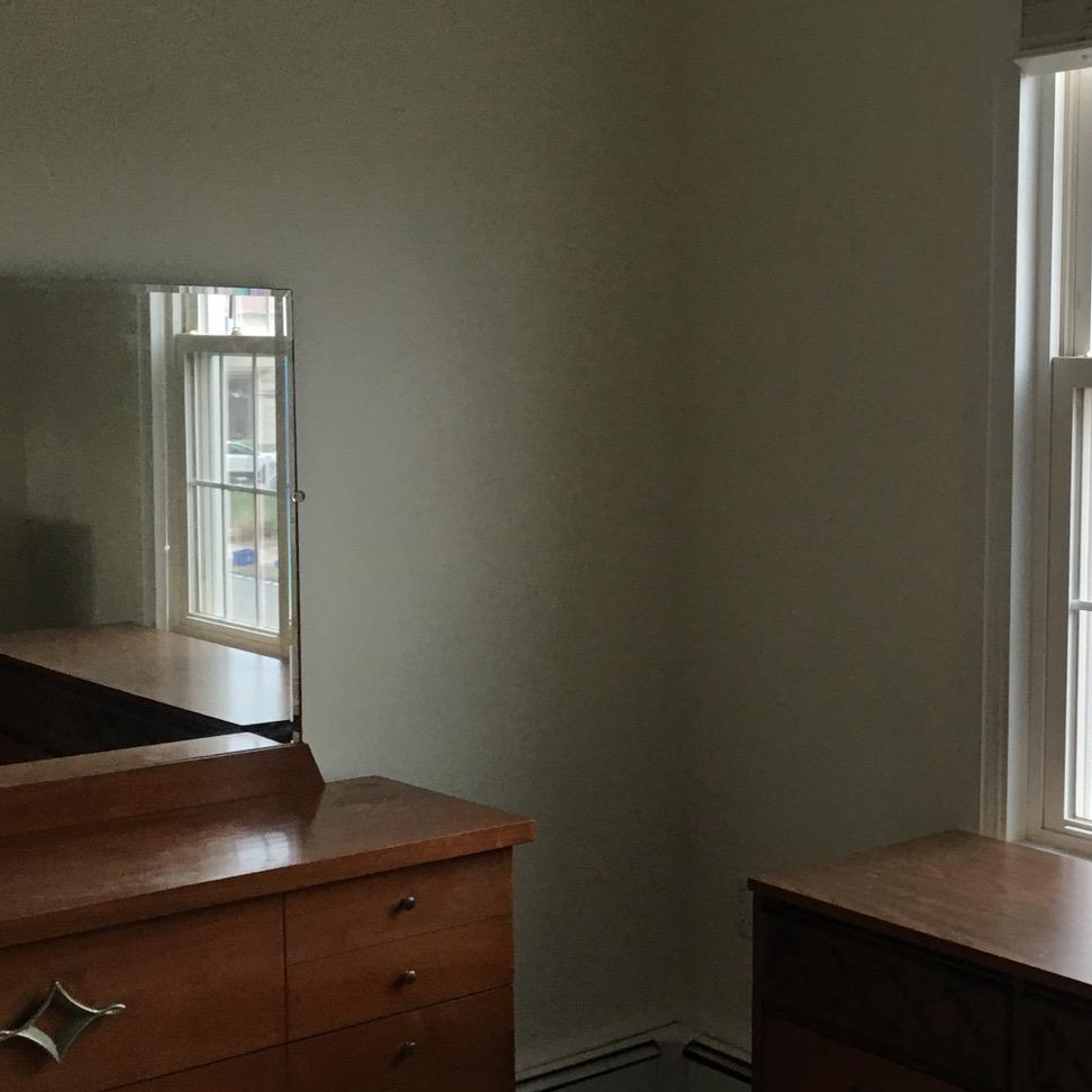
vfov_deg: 31.6
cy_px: 561
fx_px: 1927
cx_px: 1008
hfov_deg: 30.1
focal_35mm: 54
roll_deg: -1.8
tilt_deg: -6.1
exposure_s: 1/30
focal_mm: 4.15
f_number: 2.2
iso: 40
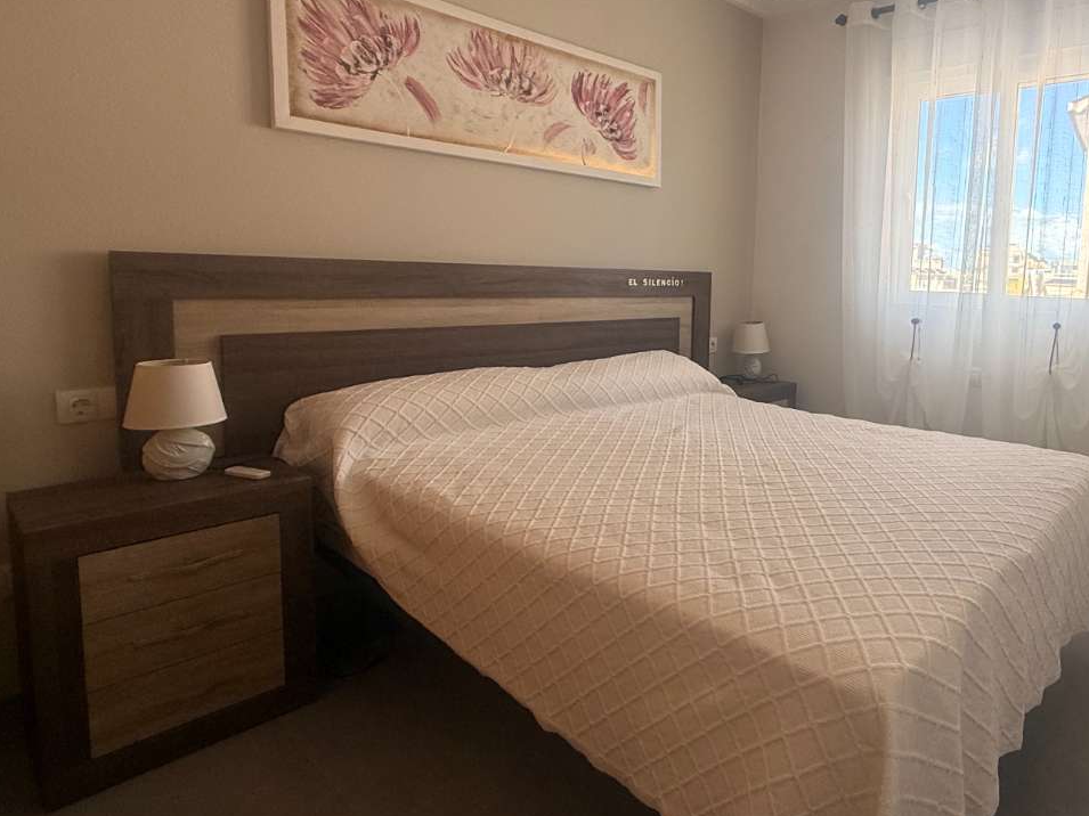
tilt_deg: -5.5
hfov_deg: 72.8
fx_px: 692
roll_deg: -1.9
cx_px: 770
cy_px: 341
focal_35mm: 22
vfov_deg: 60.7
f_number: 2.2
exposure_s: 1/157
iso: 64
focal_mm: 2.22
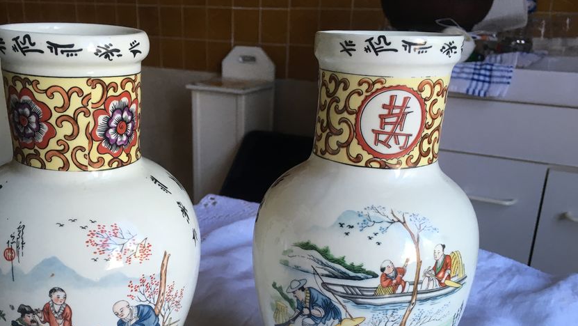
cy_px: 238
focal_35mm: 38
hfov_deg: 52.5
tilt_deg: -20.8
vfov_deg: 30.8
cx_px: 236
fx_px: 583
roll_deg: +0.7
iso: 40
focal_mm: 4.15
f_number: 2.2
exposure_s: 1/33
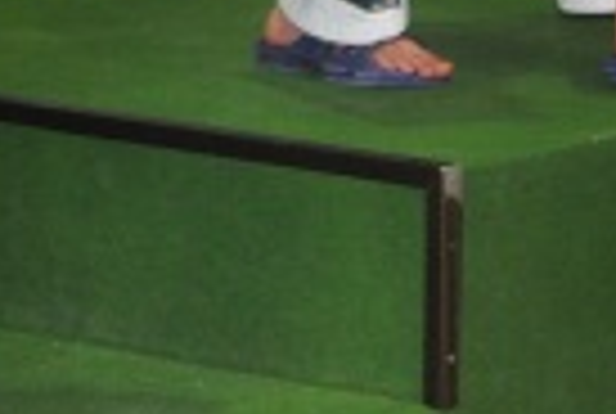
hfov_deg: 7.9
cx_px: 283
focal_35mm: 261
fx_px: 4476
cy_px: -414
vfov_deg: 5.2
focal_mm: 38
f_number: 4.5
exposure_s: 1/60
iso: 800
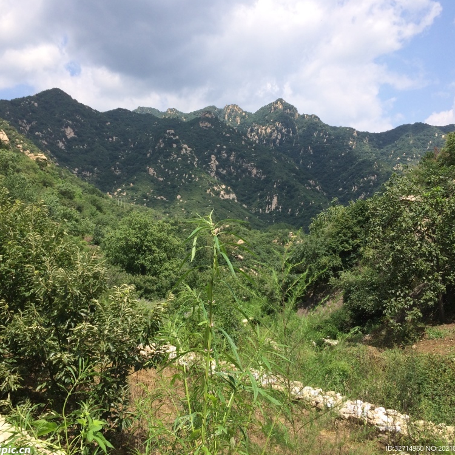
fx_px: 520
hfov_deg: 47.2
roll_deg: +2.2
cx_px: 213
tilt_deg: +0.2
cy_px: 228
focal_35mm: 35
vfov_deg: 47.2
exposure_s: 1/1520
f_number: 2.2
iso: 32
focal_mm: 4.15
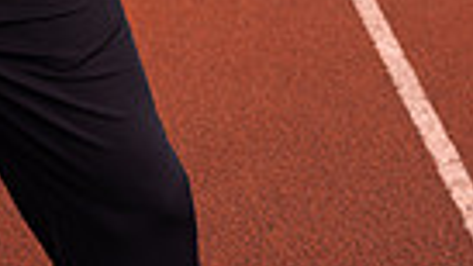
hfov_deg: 17.3
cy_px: -473
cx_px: -41
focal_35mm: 120
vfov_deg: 8.7
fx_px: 1505
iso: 80
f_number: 7.1
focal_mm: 35
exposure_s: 1/250
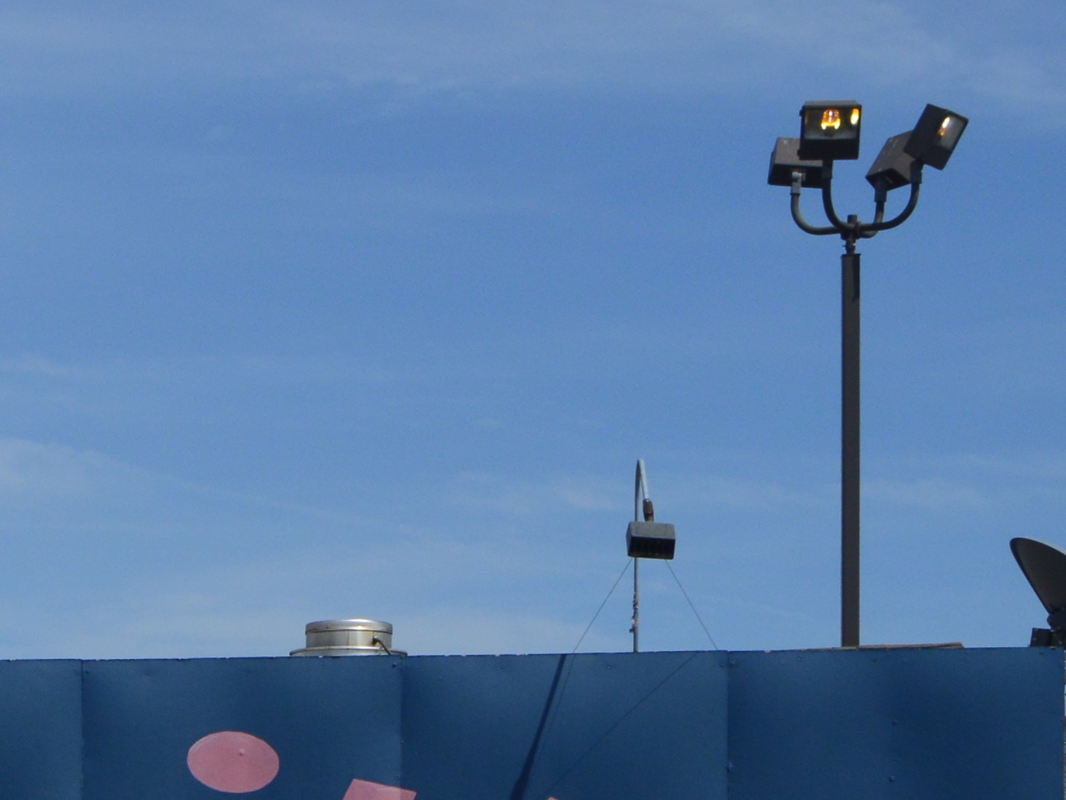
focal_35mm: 127
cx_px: -437
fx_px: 3912
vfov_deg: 11.3
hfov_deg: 14.6
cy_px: 1159
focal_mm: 24
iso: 280
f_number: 11
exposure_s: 1/500
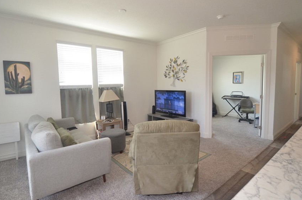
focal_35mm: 18
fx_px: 151
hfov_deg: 90.0
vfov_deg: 67.1
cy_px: 95
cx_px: 143
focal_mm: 10
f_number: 4
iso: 720
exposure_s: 1/60
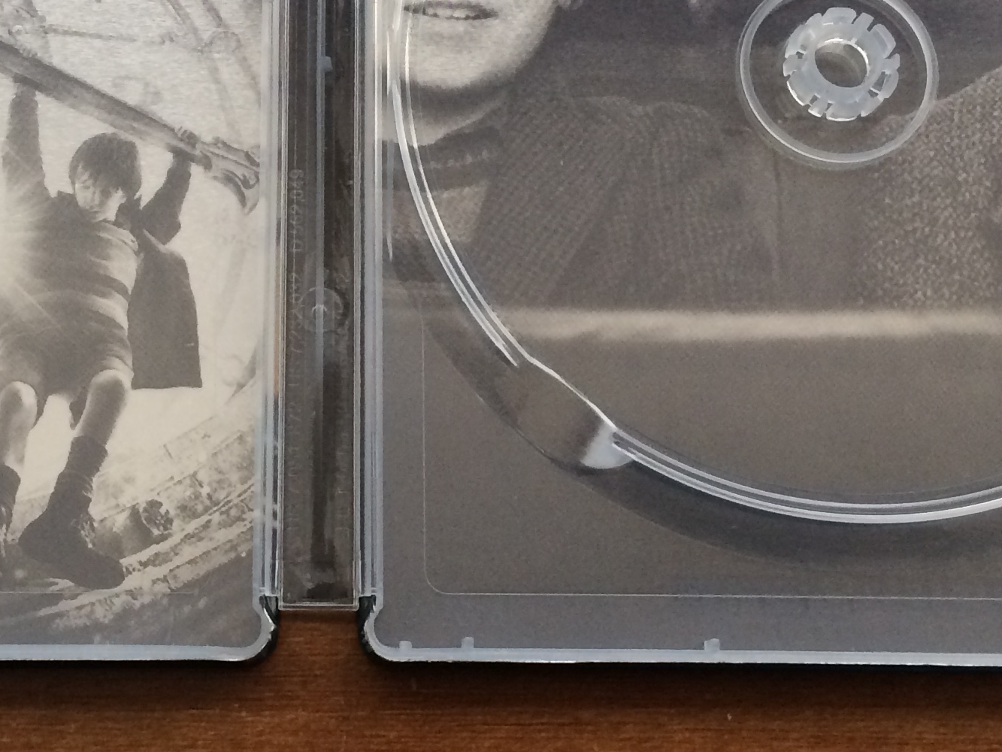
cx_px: 334
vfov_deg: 20.4
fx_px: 2055
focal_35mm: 71
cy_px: 98
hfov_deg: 27.2
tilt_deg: -75.3
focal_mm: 4.15
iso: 64
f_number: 2.2
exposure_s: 1/30
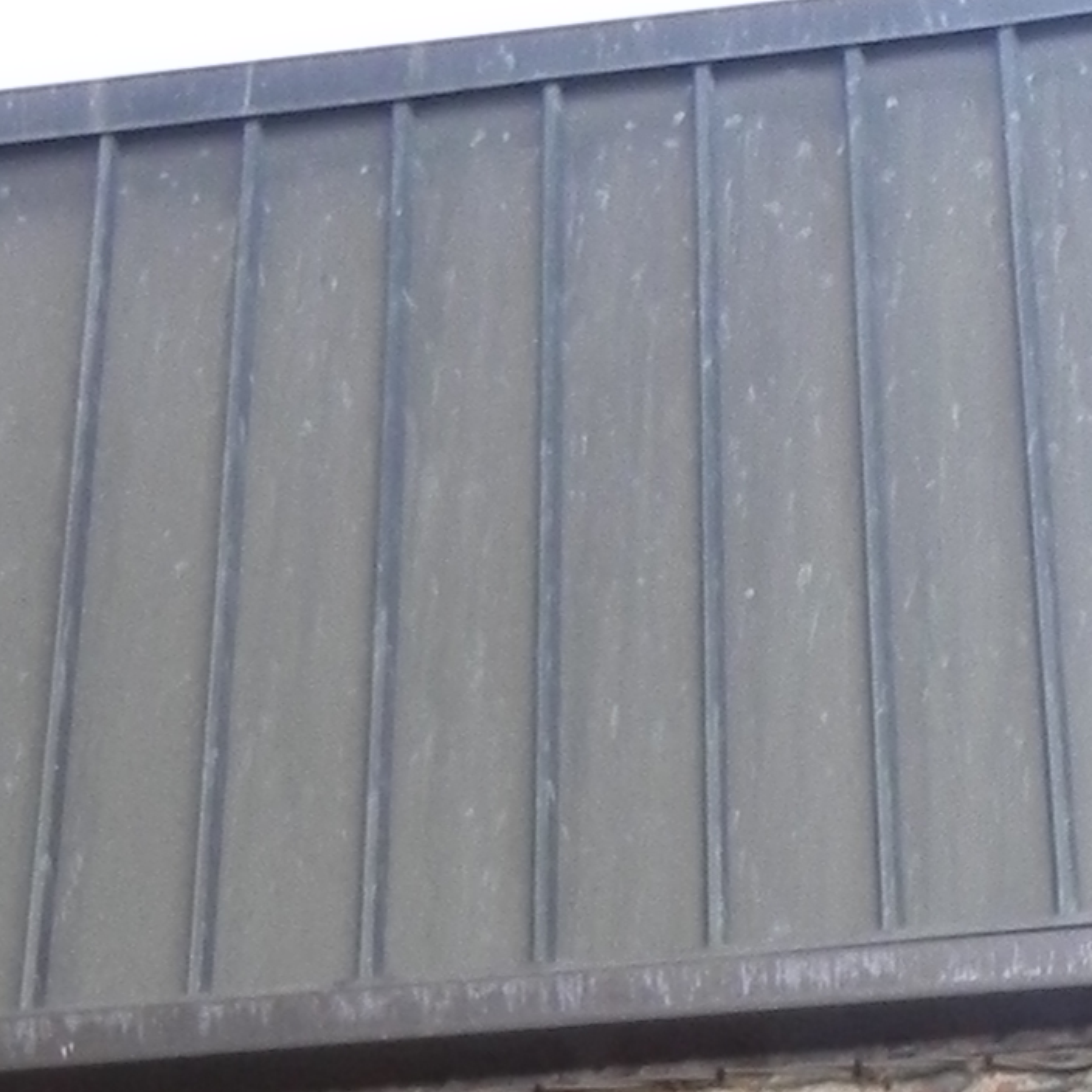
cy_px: 2615
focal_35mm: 119
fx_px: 4247
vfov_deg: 11.9
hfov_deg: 14.6
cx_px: 752
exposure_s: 1/71.1
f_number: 3.5
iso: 160
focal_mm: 4.6
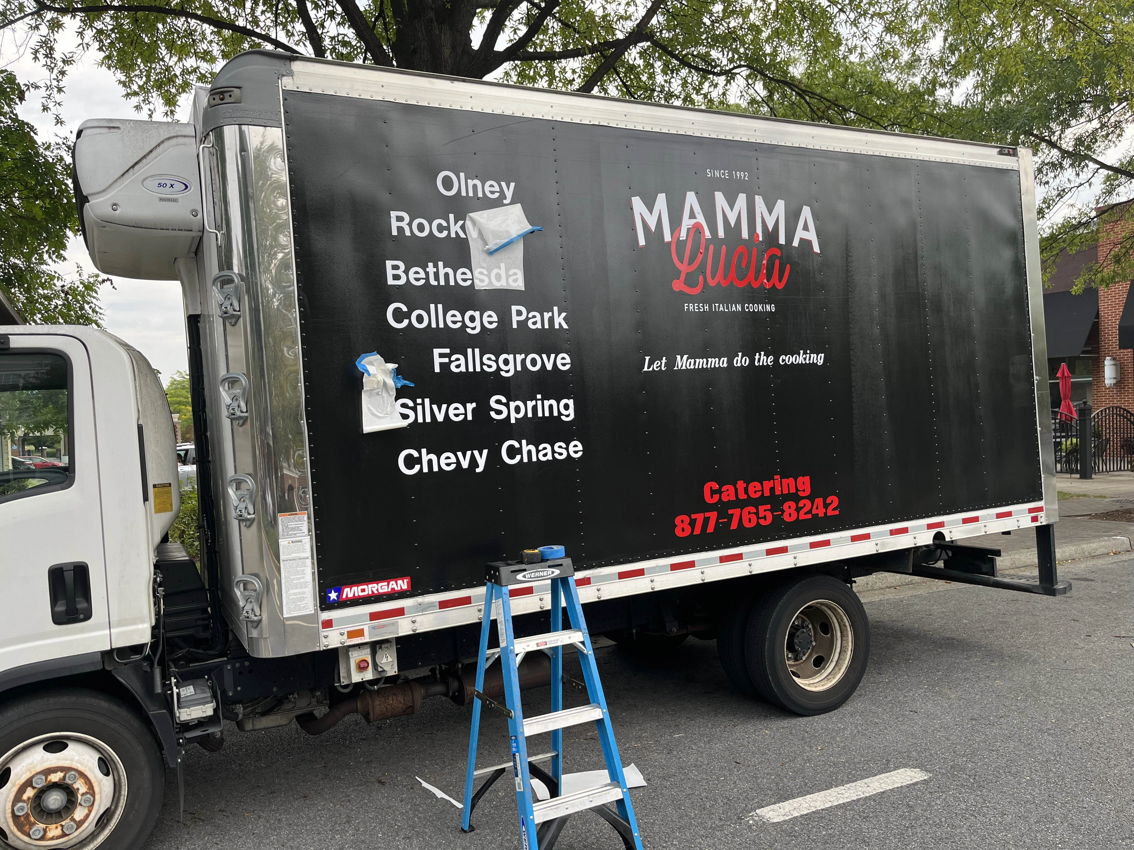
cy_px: 425
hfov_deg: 67.3
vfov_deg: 53.1
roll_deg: +1.9
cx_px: 567
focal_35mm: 26
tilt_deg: -1.6
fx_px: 852
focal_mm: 5.1
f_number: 1.6
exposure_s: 1/522
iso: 50
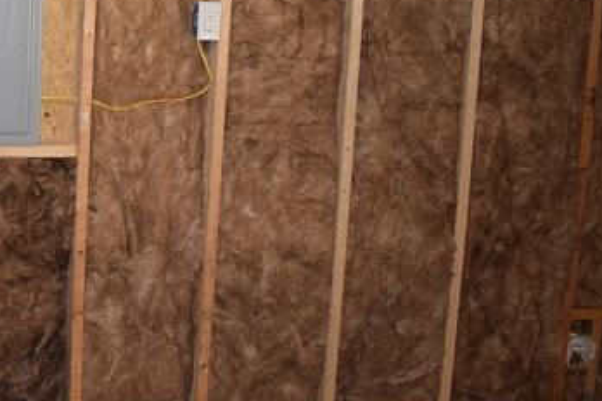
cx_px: -42
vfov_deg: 19.5
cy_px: 75
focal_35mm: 69
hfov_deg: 27.1
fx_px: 1154
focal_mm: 20
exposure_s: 1/60
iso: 1800
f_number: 3.8
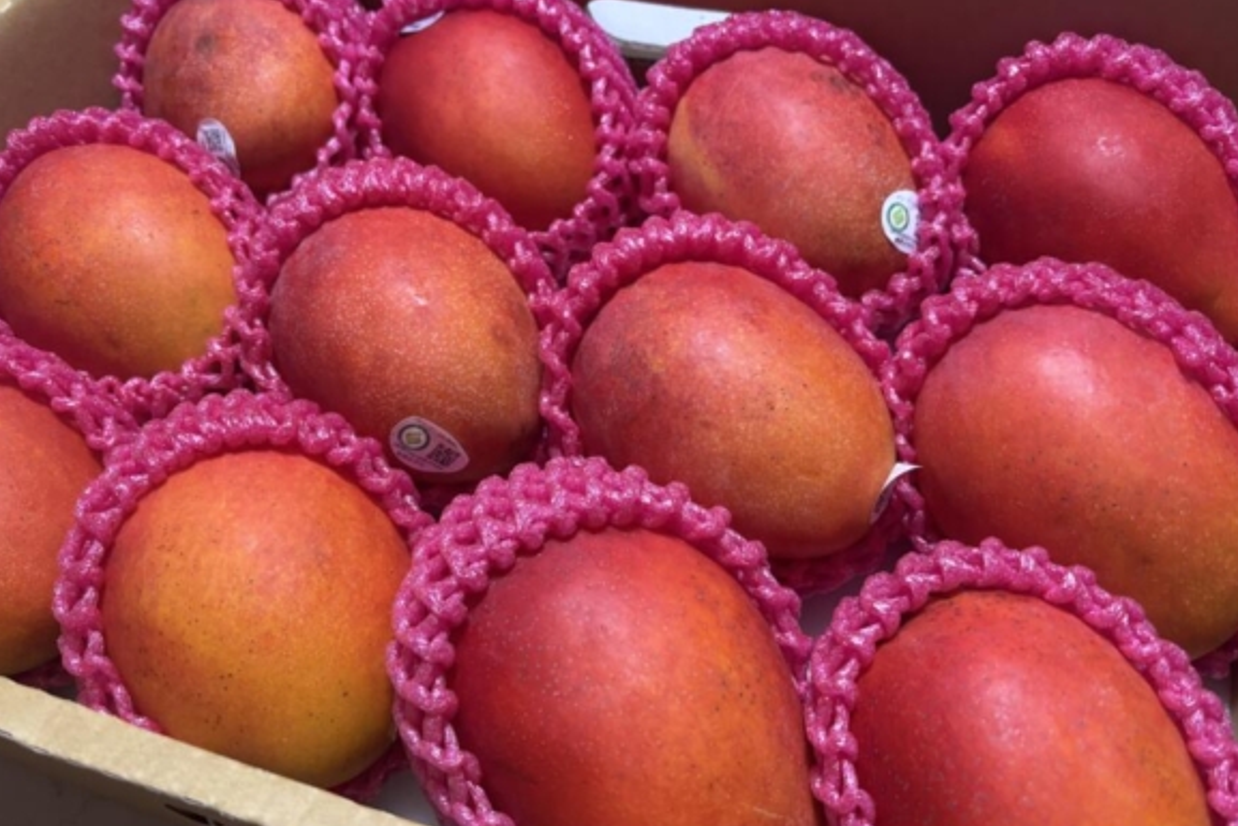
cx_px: 622
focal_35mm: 30
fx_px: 1032
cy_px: 421
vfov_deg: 43.6
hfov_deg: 61.9
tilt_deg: -57.2
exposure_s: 1/60
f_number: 1.6
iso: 250
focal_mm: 5.96
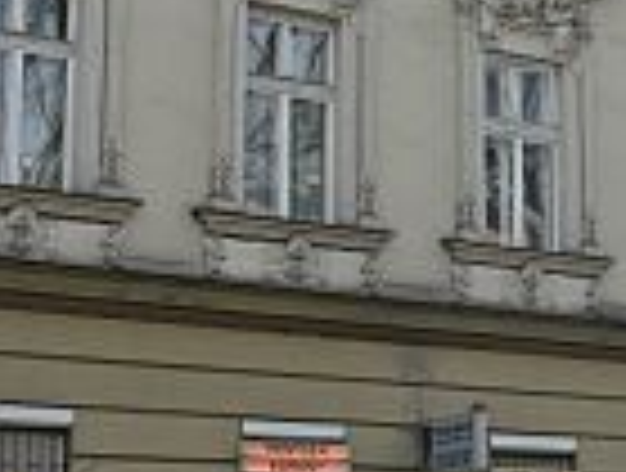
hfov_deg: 15.6
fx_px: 2049
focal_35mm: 113
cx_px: 1009
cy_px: 225
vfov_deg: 13.2
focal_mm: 7.4
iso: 100
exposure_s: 1/200
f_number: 5
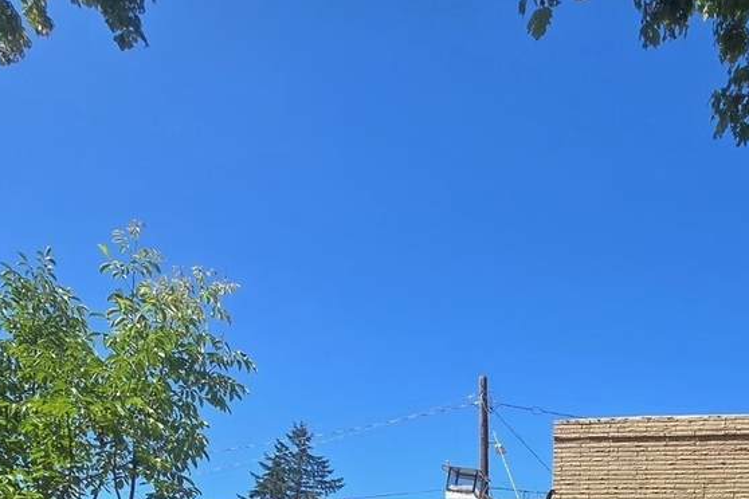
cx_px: 515
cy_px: 620
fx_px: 645
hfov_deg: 58.5
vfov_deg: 33.3
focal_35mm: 31
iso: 80
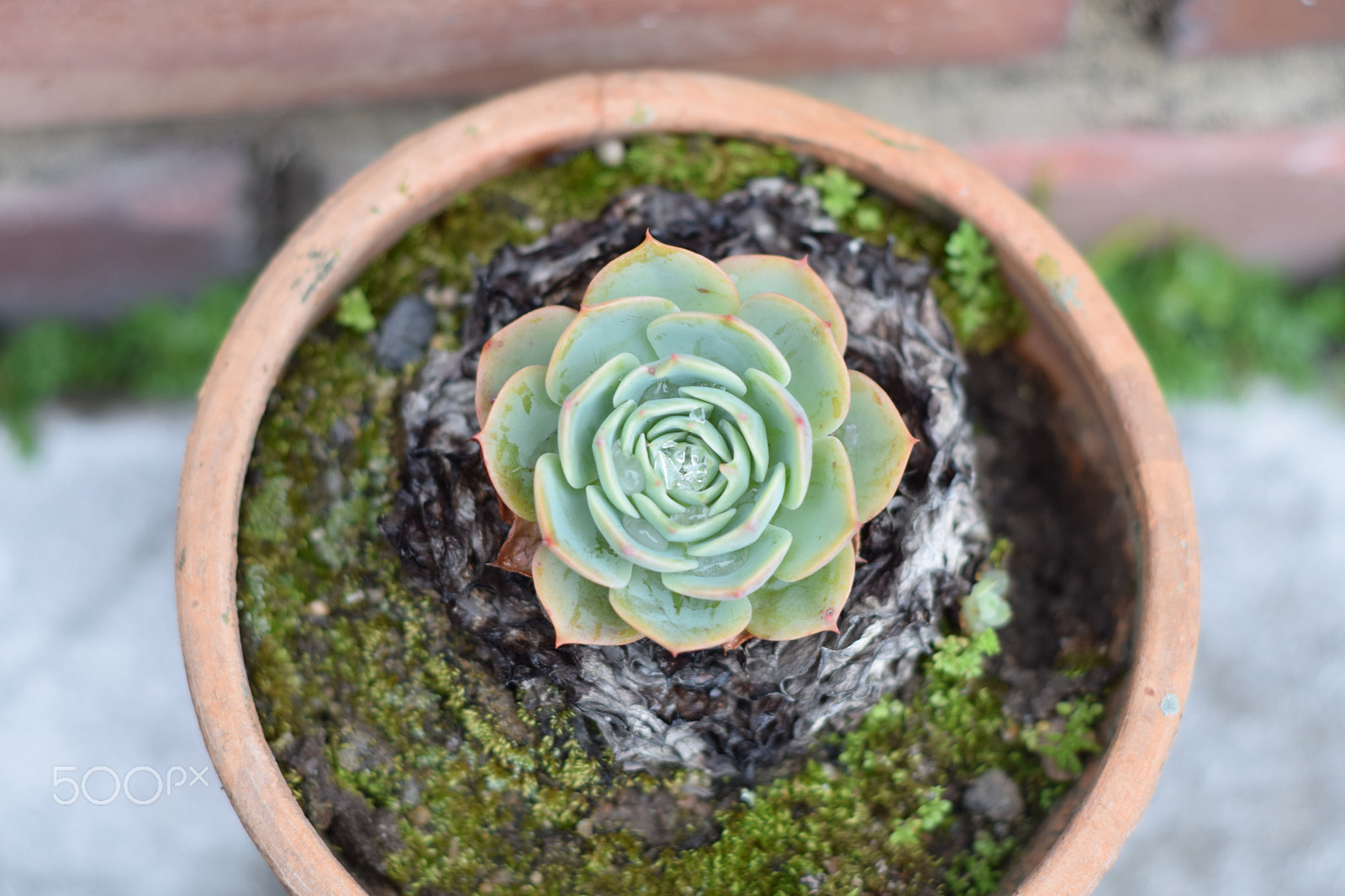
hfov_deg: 27.0
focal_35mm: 75
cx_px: 672
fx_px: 2801
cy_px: 448
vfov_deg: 18.2
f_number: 3.2
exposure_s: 1/200
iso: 100
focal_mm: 50
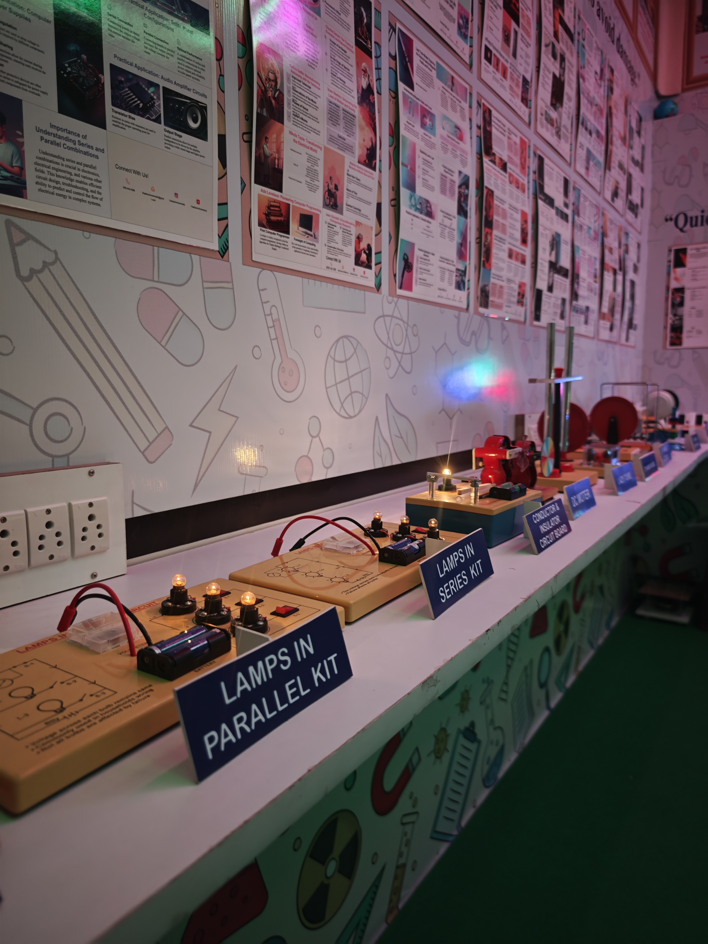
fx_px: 627
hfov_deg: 58.9
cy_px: 472
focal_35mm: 23
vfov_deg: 73.9
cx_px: 354
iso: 3200
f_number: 1.63
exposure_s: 1/25
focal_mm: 8.72
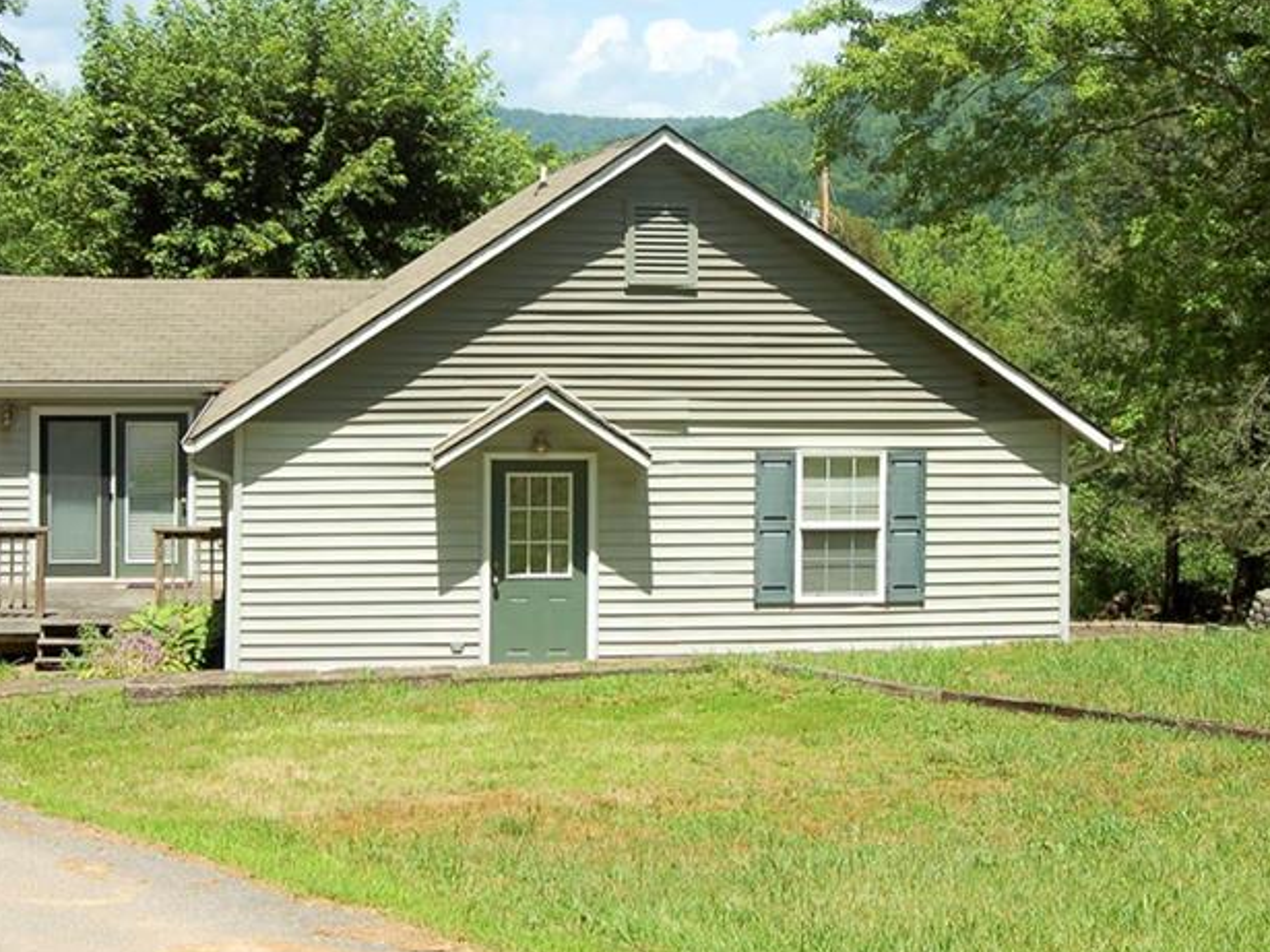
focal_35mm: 72
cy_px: 324
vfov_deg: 20.4
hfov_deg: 27.0
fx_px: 2641
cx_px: 615
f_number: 10
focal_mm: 30
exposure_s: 1/250
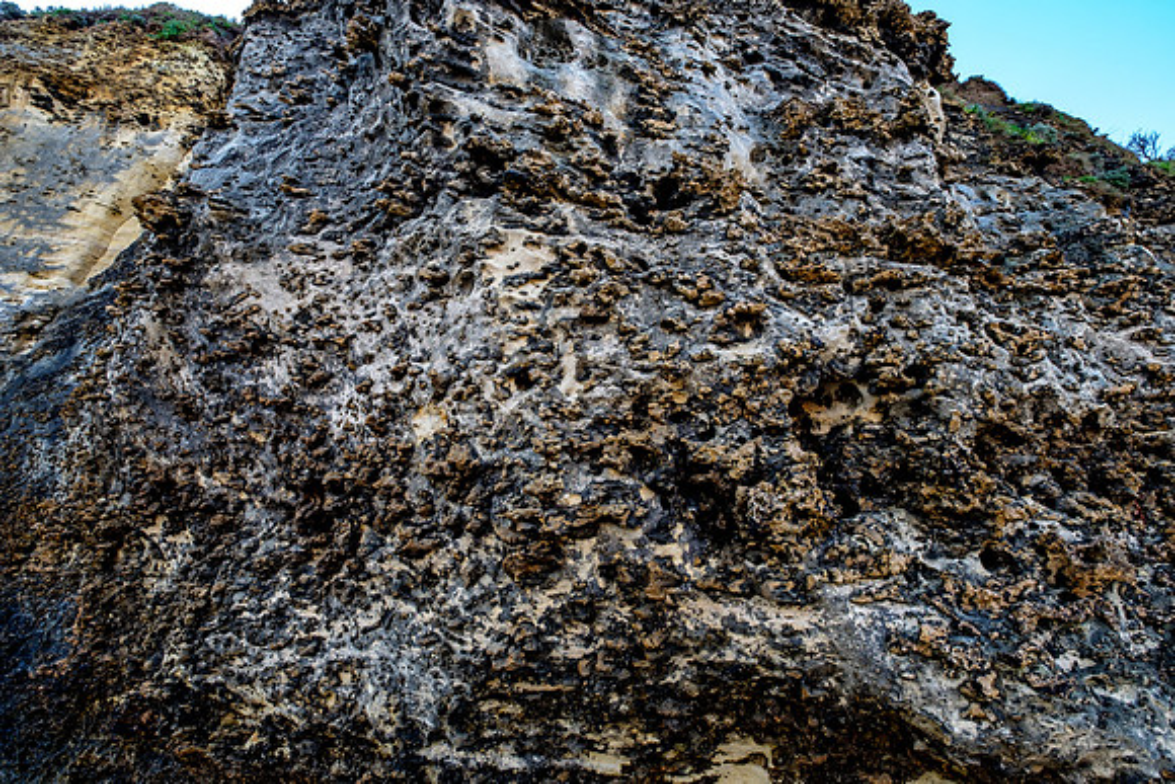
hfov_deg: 100.4
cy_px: 392
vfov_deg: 77.4
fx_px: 490
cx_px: 588
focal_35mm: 15
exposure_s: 1/20
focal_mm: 10
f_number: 5.6
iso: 100
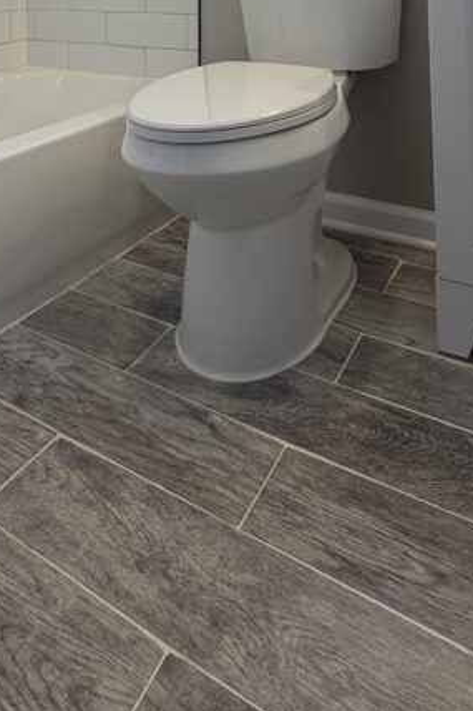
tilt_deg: +1.3
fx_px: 611
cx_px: 198
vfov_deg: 47.0
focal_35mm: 31
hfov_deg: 42.2
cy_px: -41
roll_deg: +0.9
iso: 100
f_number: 2.2
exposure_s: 1/120
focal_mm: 2.22
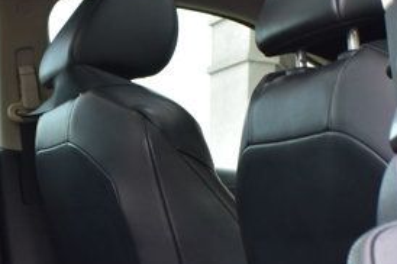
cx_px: 104
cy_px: 245
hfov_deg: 20.1
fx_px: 1112
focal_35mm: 101
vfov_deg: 13.4
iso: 400
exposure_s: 1/20
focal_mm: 18
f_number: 6.3
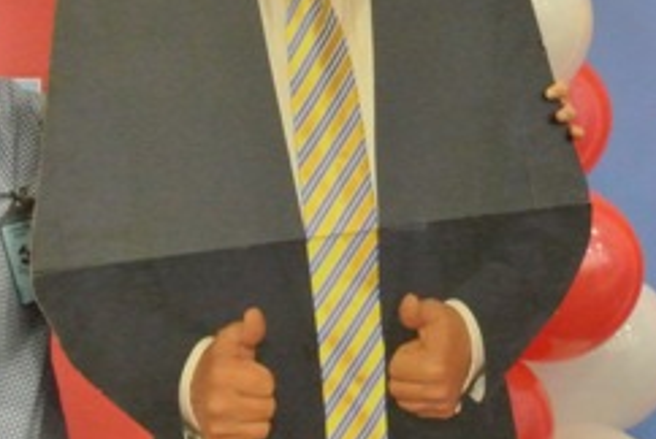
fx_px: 2098
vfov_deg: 11.9
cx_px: 577
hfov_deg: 17.5
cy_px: 84
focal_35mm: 115
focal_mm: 13.5
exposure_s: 1/60
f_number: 4
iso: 2500
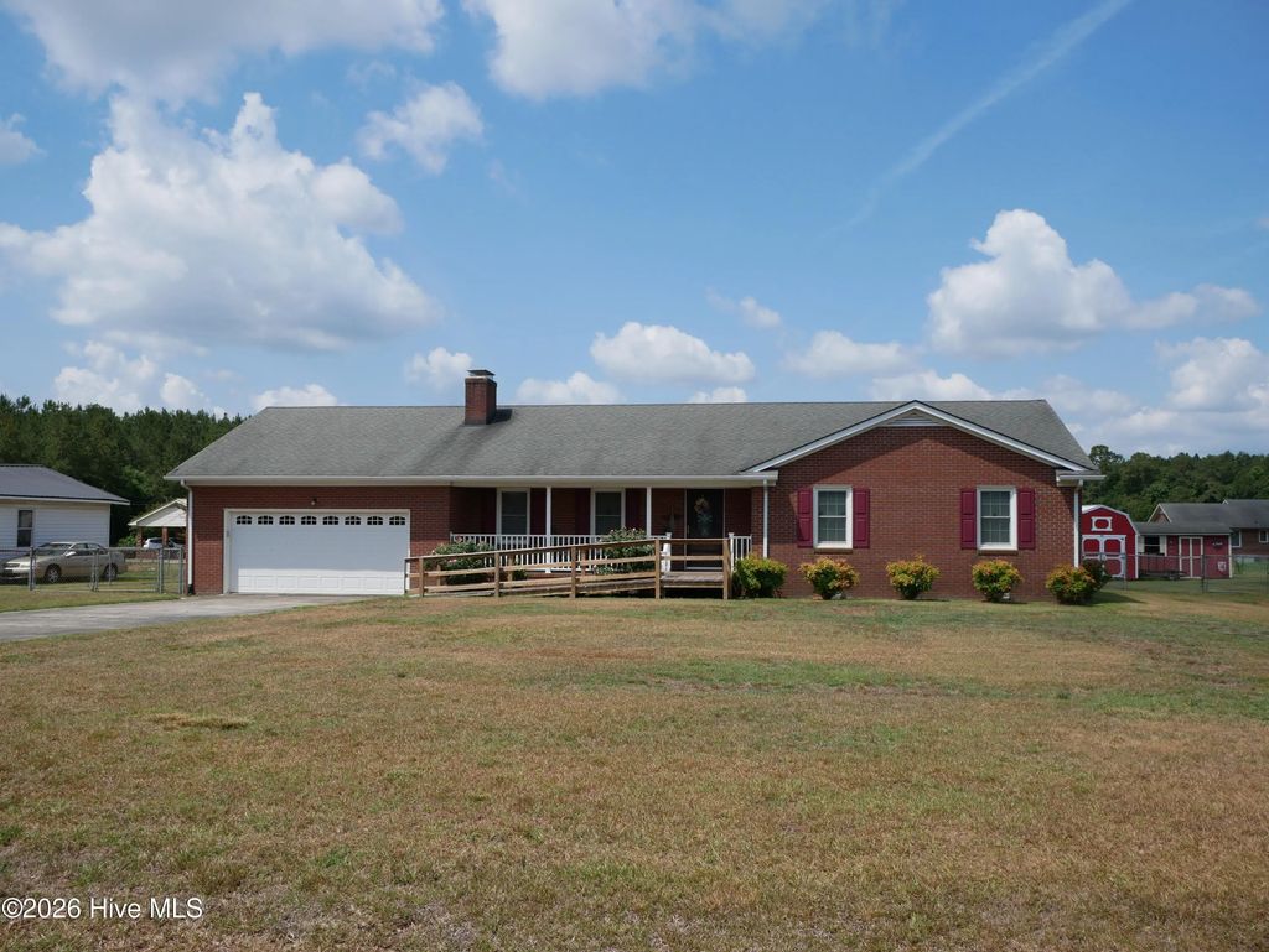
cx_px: 634
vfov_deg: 41.8
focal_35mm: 34
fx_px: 1247
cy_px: 476
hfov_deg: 53.9
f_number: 9
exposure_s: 1/640
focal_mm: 17
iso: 200
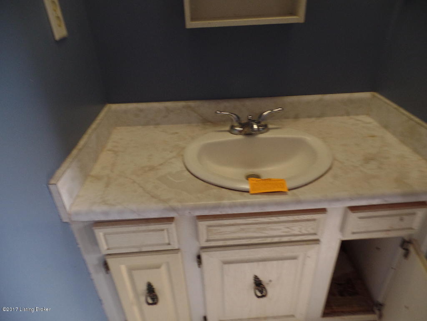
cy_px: 160
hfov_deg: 73.9
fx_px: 284
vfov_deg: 58.9
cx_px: 214
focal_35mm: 23
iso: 240
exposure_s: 1/30
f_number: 2.8
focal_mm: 4.1
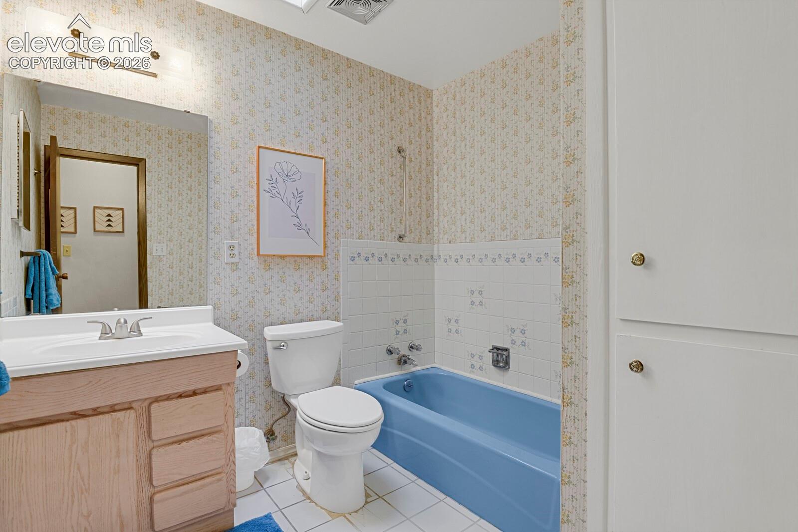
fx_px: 377
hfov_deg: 93.3
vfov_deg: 70.4
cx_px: 399
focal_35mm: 17
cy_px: 266
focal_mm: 17
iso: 9000
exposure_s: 1/20
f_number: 8
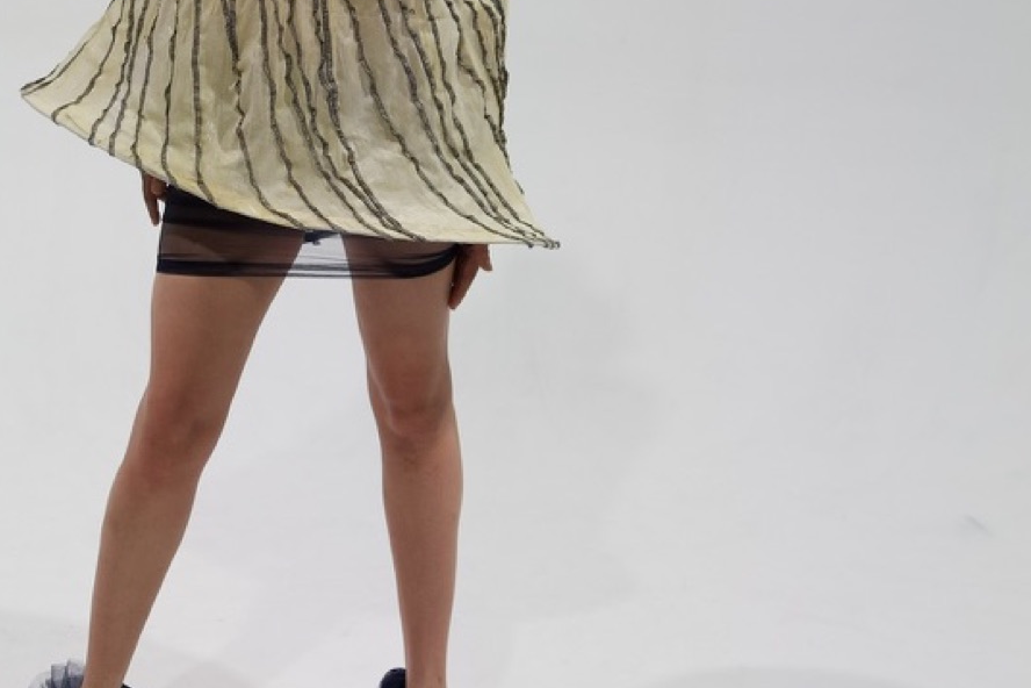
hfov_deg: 26.9
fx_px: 2148
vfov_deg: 17.9
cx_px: 361
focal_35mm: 75
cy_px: 80
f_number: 2.5
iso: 500
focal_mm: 25
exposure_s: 1/160
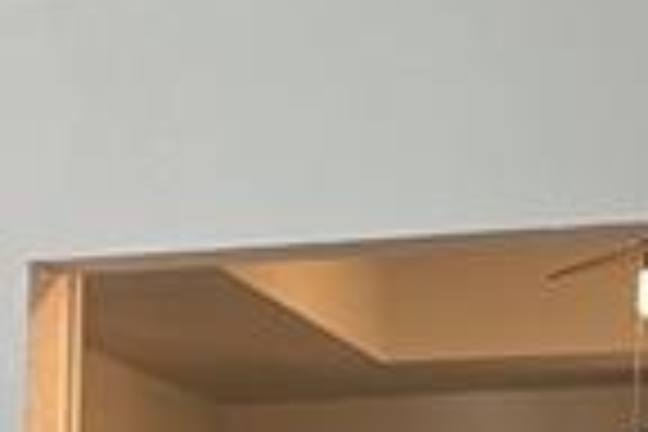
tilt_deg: -3.9
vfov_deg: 7.3
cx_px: -360
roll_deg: +0.2
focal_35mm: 178
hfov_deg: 11.1
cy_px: 986
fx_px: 3204
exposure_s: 1/120
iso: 125
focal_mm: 6.86
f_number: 1.78
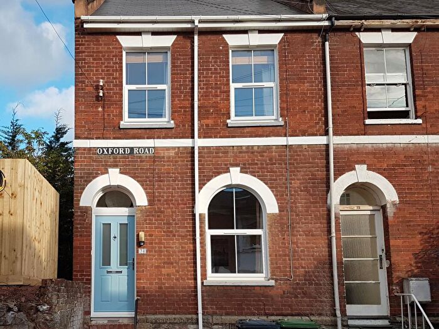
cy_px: 164
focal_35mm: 26
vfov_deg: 53.1
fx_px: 330
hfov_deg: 67.3
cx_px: 220
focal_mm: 4.2
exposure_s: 1/1140
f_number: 1.7
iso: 40
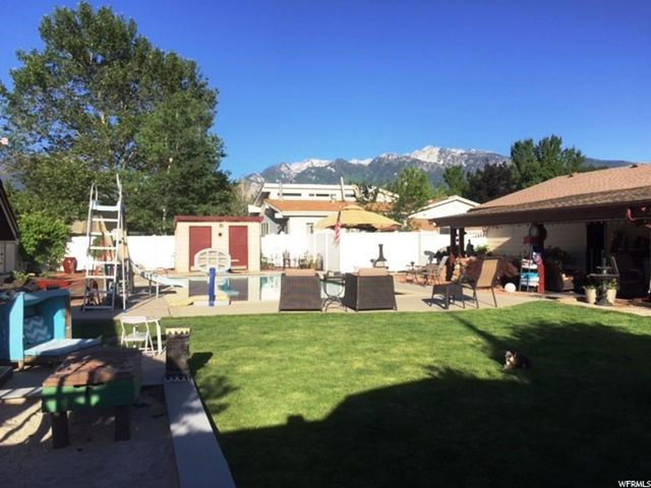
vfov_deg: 48.2
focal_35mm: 29
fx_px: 545
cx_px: 326
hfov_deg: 61.7
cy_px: 244
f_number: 2.2
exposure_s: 1/1980
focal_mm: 4.15
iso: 32
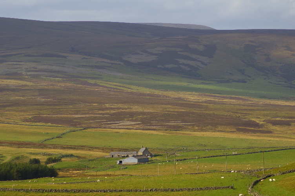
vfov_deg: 6.2
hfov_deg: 9.3
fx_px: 1818
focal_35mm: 222
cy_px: 98
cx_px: 148
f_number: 8
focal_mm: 148
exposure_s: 1/500
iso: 200
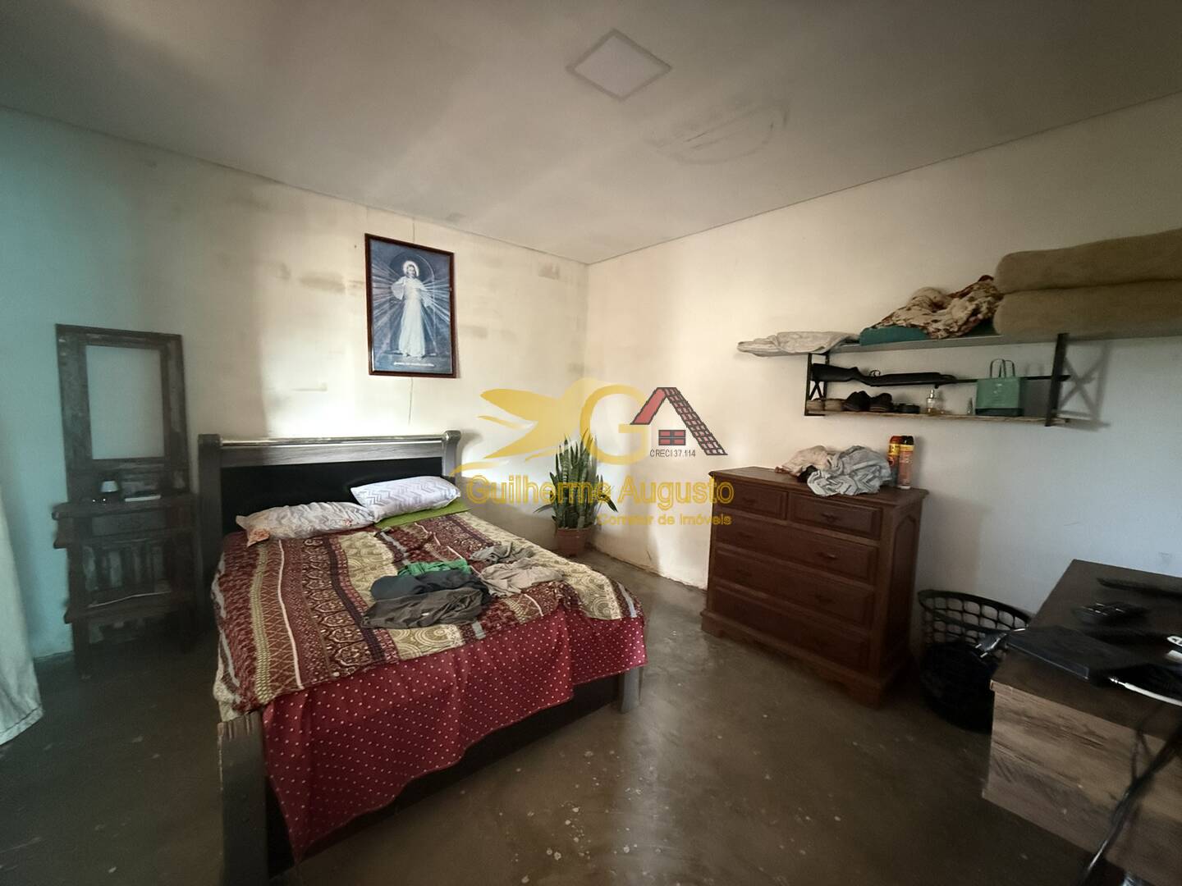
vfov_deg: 85.7
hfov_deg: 102.1
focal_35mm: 14
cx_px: 591
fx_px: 478
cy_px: 443
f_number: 2.2
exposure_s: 1/60
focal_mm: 2.22
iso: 1250
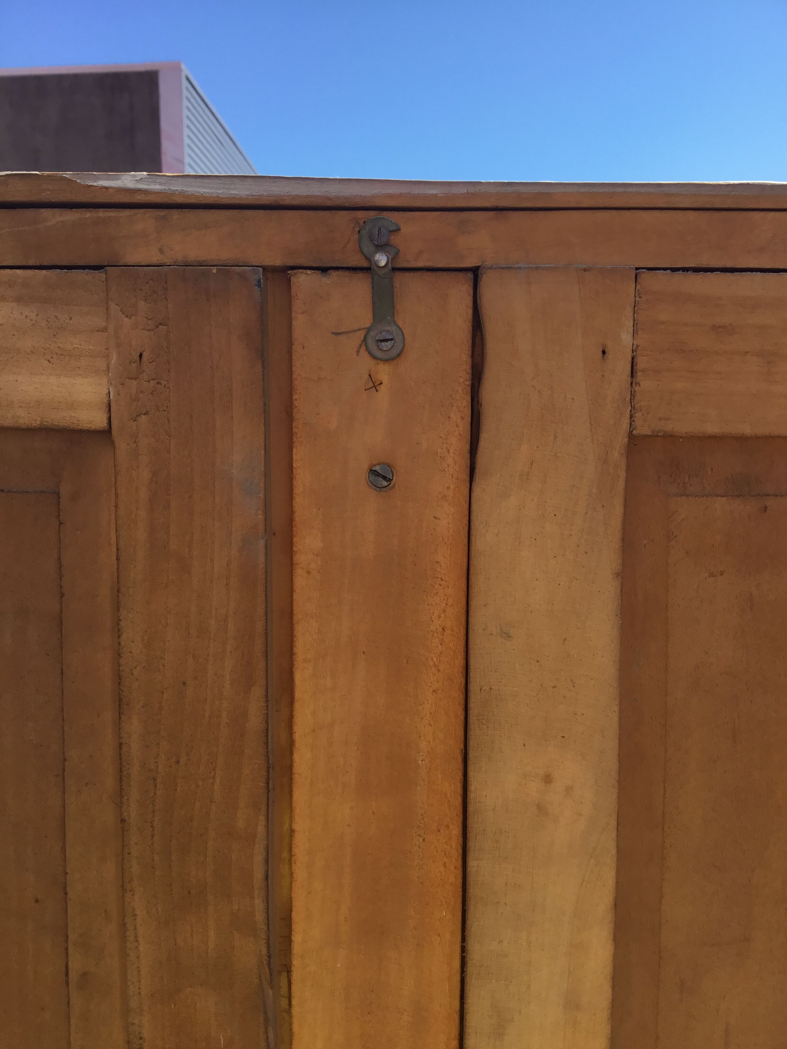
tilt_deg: -7.1
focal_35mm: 31
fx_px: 940
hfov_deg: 45.4
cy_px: 524
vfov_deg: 58.4
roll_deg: +0.7
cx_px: 394
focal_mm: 3.3
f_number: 2.4
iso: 25
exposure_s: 1/506
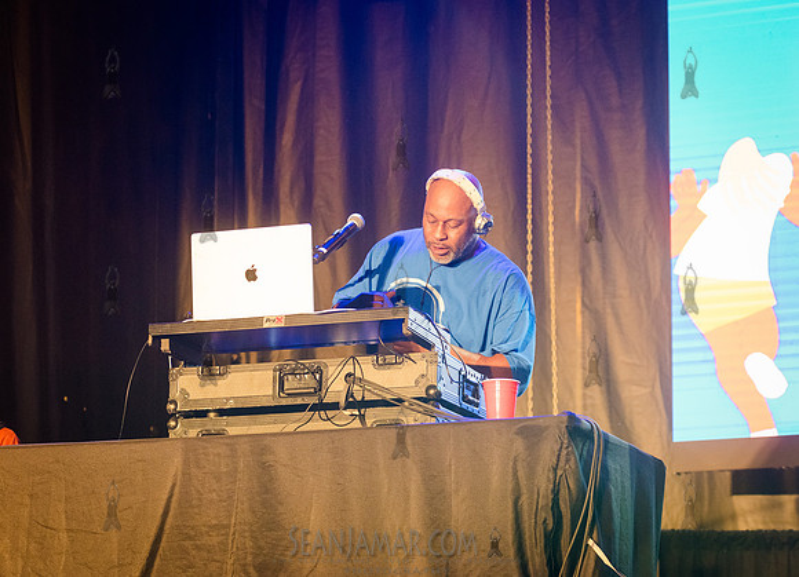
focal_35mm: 99
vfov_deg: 14.6
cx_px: 406
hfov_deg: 20.1
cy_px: 290
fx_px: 2254
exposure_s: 1/400
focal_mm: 86
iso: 5000
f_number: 4.5
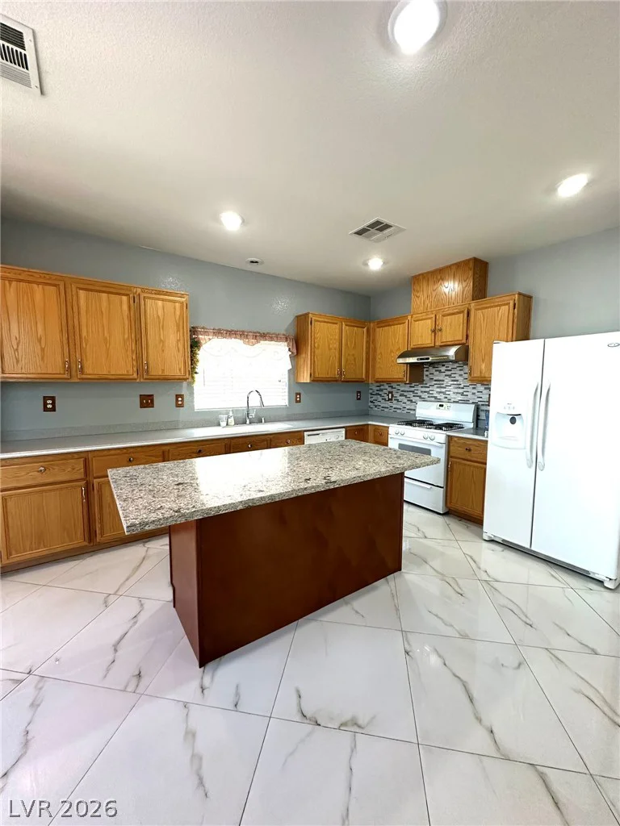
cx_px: 310
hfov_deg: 85.7
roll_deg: -0.1
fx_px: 334
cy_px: 413
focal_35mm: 14
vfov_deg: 102.1
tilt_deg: -5.9
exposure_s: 1/120
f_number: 2.2
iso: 250
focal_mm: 2.22
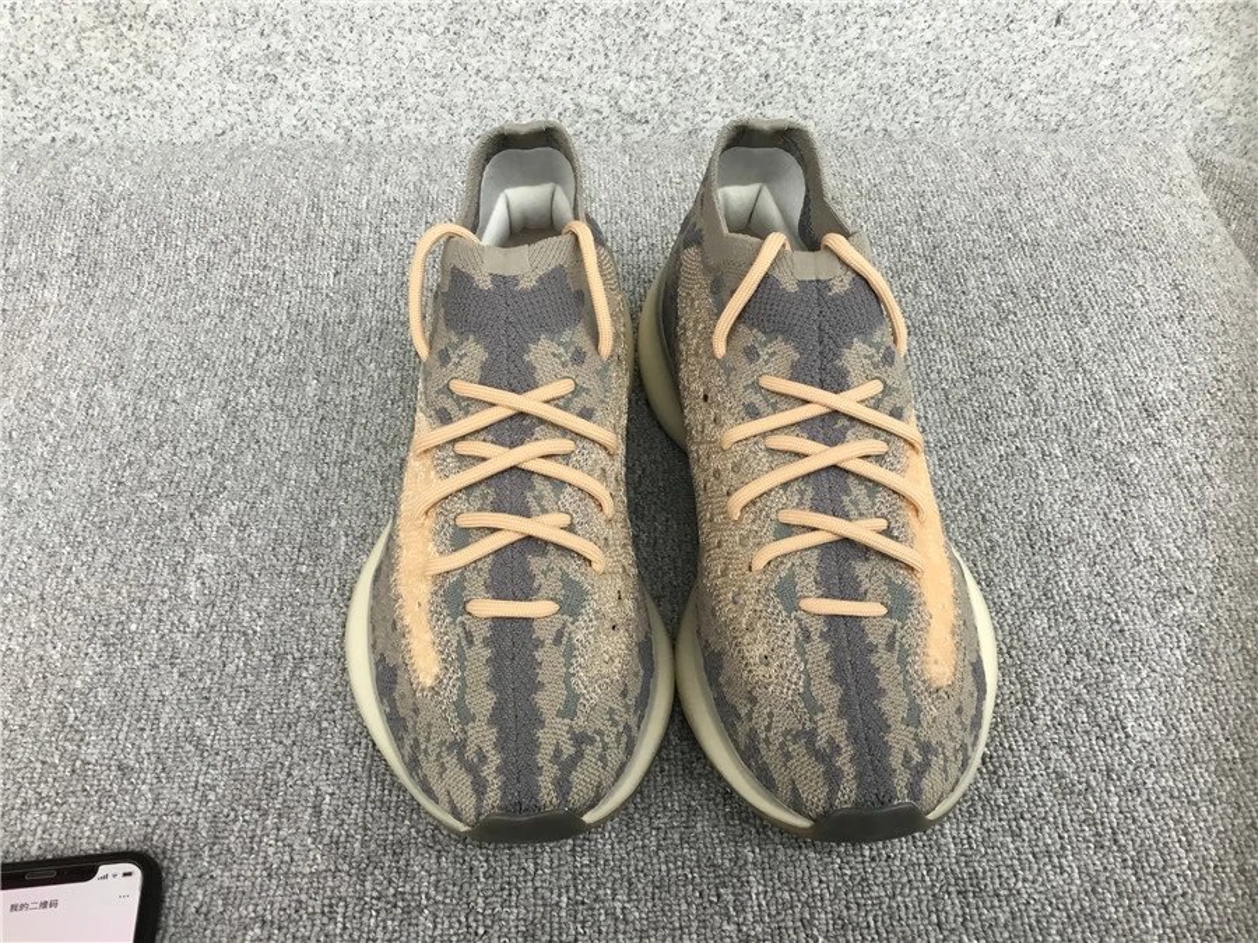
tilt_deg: -47.3
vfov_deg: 45.4
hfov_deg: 58.4
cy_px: 472
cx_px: 629
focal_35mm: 31
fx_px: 1127
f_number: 2.4
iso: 32
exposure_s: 1/33
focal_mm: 3.3
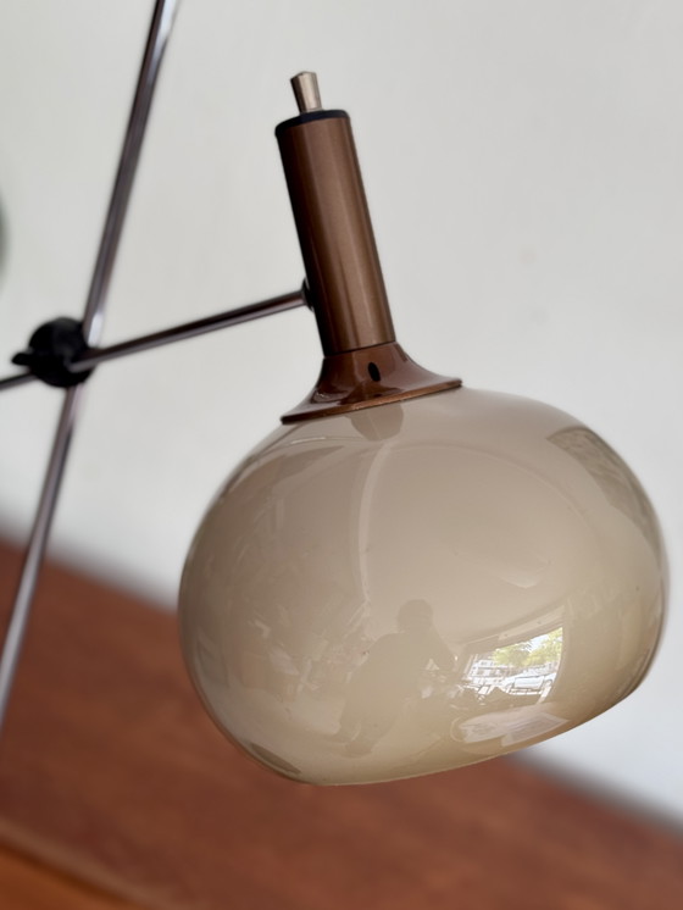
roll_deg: -20.5
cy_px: 455
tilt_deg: -26.6
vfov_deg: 39.6
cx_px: 342
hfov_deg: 30.3
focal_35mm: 48
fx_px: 1262
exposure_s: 1/50
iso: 64
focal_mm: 6.76
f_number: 1.78
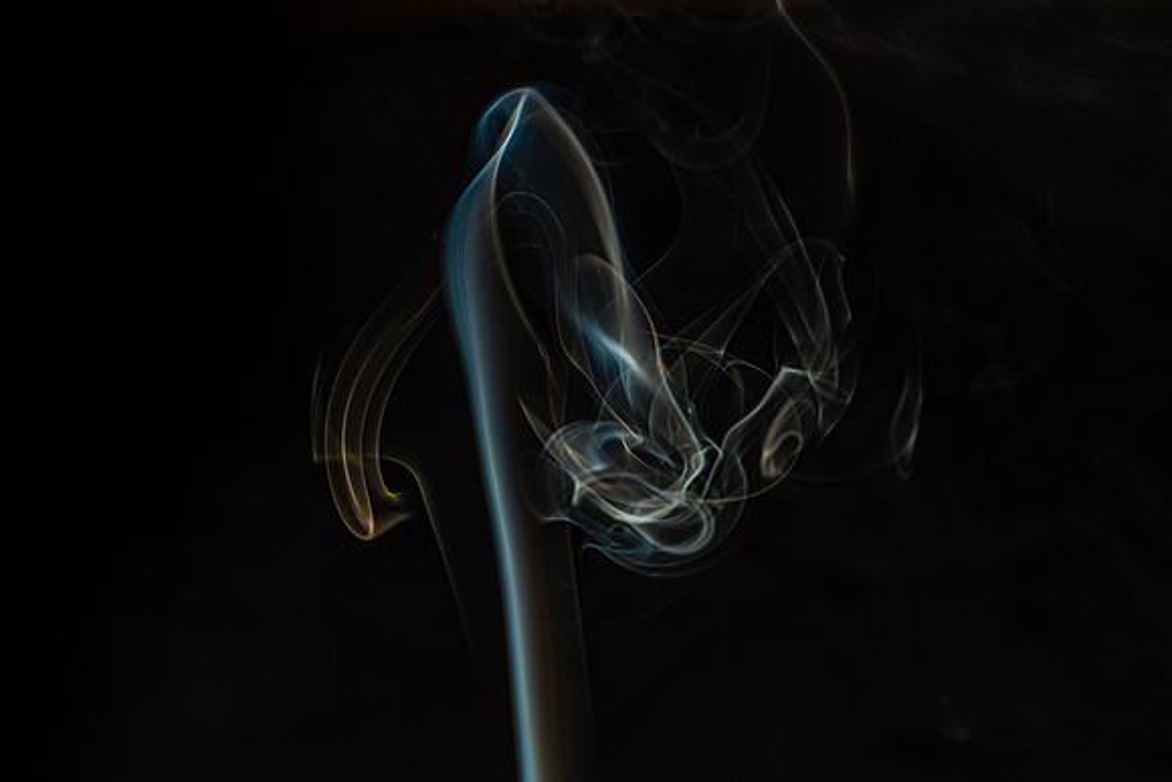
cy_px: 391
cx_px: 586
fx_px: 2279
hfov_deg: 28.8
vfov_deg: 19.5
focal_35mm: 70
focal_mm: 70
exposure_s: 1/200
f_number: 8
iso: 100
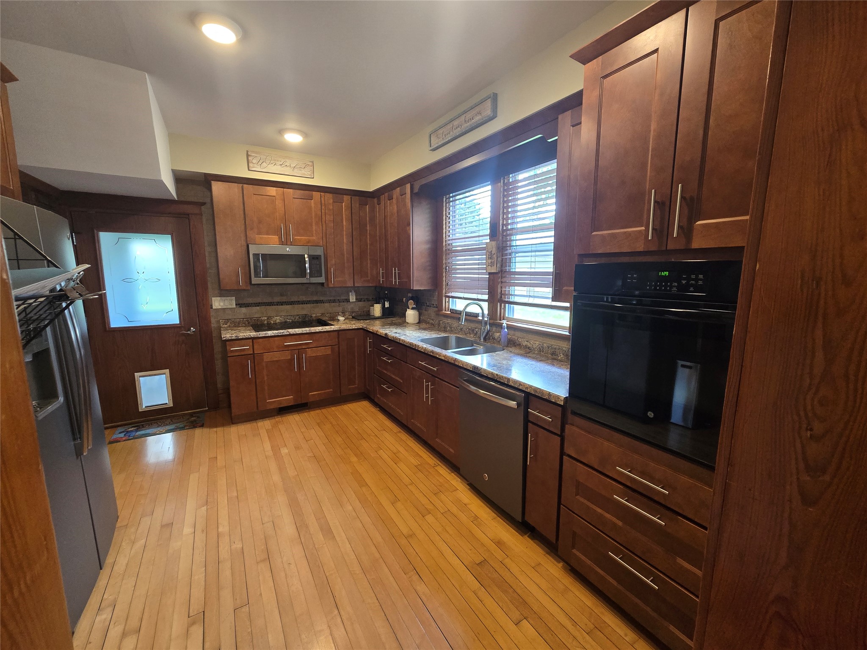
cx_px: 434
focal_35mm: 13
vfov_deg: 89.9
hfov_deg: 106.2
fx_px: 326
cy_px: 325
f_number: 2.2
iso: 320
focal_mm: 2.2
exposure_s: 1/60
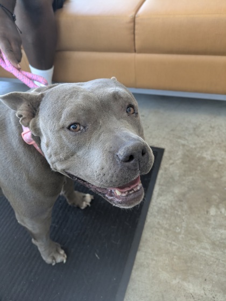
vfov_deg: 69.4
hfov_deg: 54.9
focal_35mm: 25
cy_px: 150
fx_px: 217
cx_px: 113
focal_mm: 5.43
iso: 198
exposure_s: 1/120
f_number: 1.89
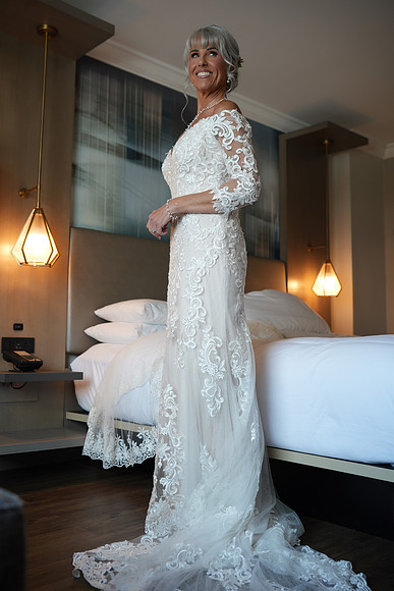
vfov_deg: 54.4
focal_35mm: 35
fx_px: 574
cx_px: 197
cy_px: 296
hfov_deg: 37.9
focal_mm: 35
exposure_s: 1/125
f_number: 3.2
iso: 200
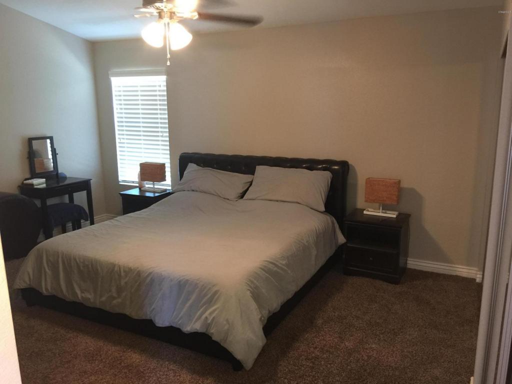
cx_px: 256
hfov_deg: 61.7
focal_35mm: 29
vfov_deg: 48.2
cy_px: 192
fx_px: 429
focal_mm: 4.15
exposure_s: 1/8
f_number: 2.2
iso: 100
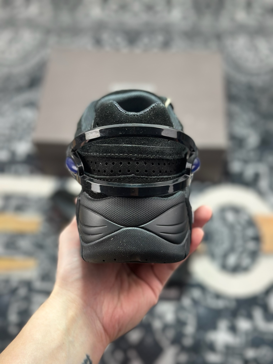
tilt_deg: -56.5
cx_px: 136
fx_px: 505
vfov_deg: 39.7
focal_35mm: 48
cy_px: 182
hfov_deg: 30.3
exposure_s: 1/216
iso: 80
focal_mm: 6.86
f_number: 1.78
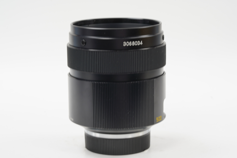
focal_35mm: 90
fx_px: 592
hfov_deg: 22.6
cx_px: 118
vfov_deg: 15.2
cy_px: 79
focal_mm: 90
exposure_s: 1/1.25
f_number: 14
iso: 200
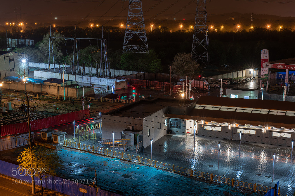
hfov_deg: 36.3
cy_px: 98
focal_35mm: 55
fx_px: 451
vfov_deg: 24.6
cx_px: 148
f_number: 9
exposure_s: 10
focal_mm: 55
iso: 64
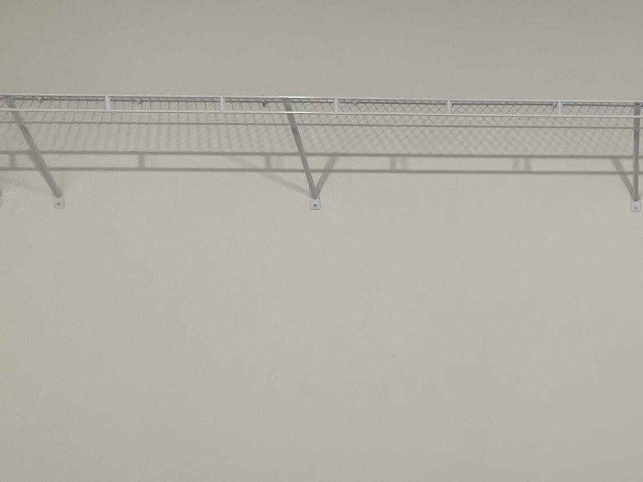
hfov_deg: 27.0
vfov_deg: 21.8
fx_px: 1245
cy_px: 330
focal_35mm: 67
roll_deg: -1.0
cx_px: 671
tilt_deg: -3.7
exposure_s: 1/120
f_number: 1.5
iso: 100
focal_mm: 5.7
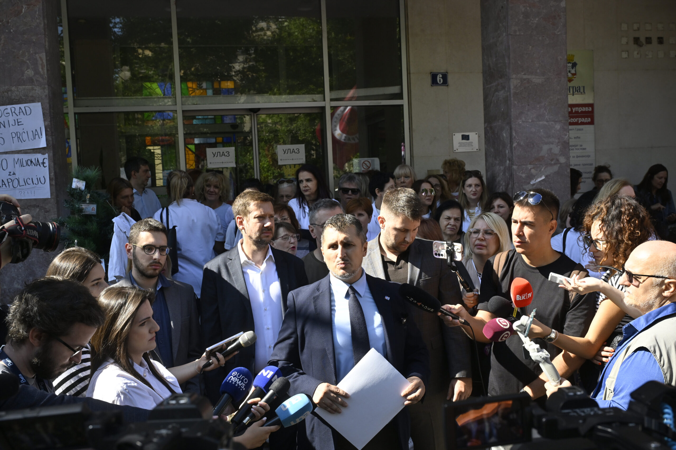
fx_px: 695
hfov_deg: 51.9
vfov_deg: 35.9
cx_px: 338
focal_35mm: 37
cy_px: 225
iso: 400
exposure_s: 1/400
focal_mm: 37
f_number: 8
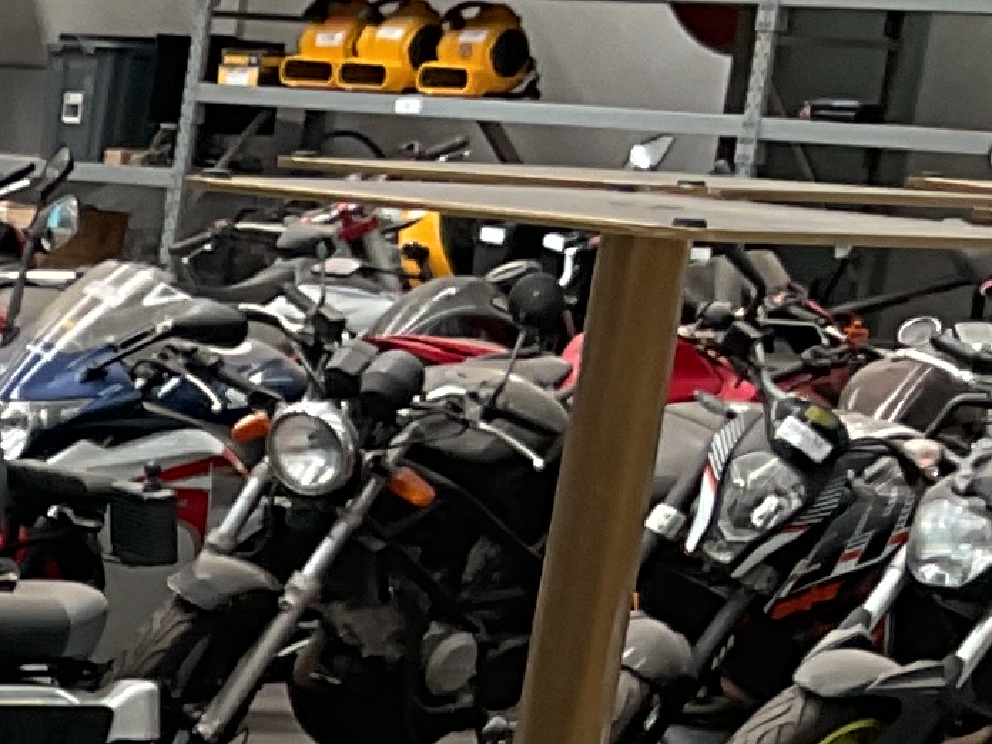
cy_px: 1290
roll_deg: -2.7
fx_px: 4814
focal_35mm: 168
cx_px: -1434
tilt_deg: -16.3
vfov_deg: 8.5
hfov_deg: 10.2
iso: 20
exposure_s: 1/120
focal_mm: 3
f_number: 1.8
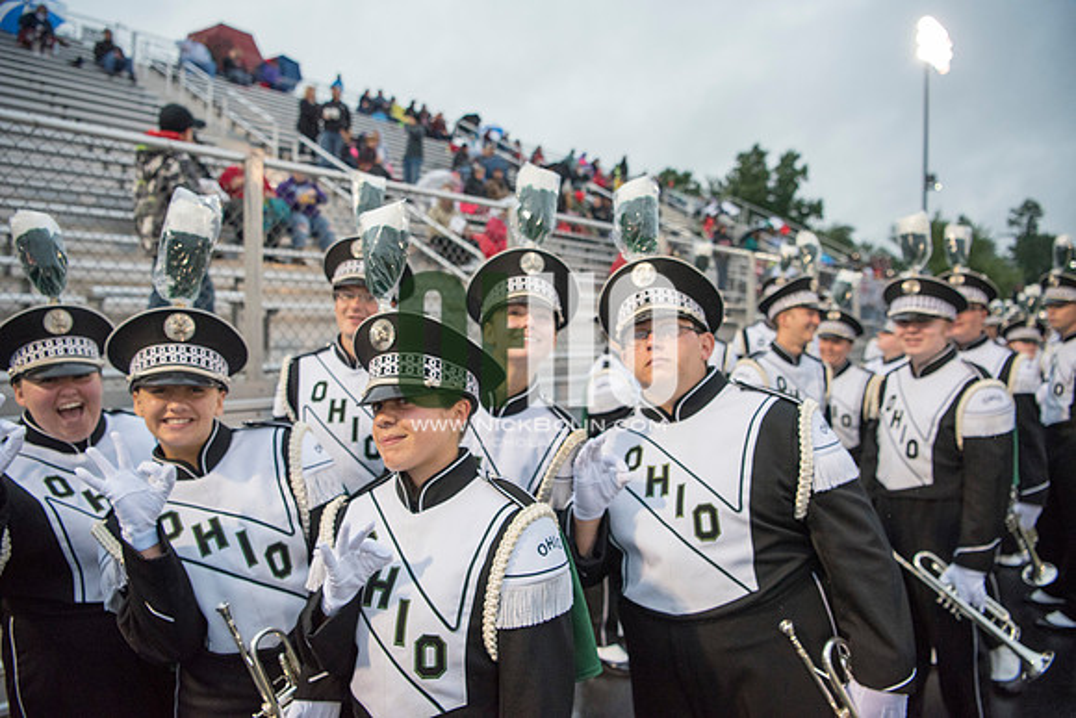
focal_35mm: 24
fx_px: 717
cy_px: 359
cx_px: 538
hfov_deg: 73.7
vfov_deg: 53.2
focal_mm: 24
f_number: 3.2
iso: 2000
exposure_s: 1/800
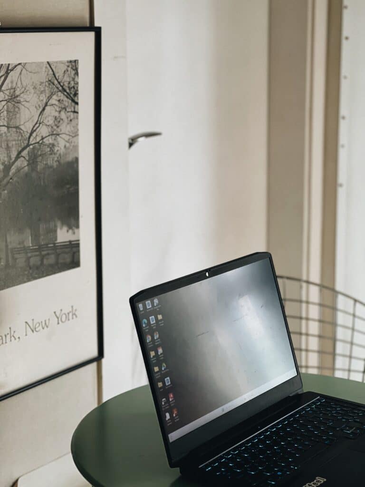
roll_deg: +0.6
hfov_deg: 19.1
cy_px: 244
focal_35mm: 77
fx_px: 1083
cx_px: 182
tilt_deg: -12.1
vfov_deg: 25.3
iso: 400
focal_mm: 9
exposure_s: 1/40
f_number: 2.8
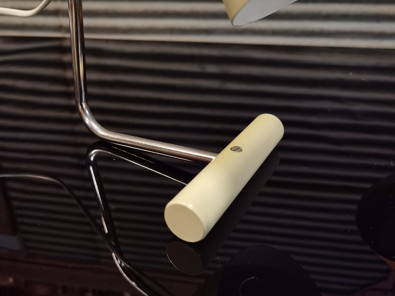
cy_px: 148
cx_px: 198
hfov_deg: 61.7
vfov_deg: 48.2
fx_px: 331
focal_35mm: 29
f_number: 1.9
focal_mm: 6.71
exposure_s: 1/20
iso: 800
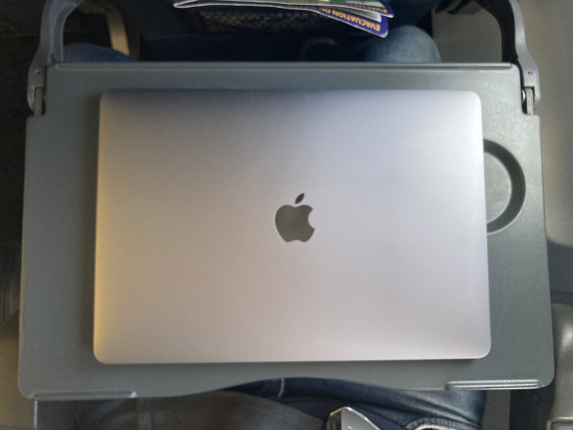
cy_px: 215
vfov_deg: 49.7
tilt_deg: -79.6
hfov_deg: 63.4
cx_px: 286
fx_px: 463
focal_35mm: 28
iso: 125
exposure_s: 1/60
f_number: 1.8
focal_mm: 3.99
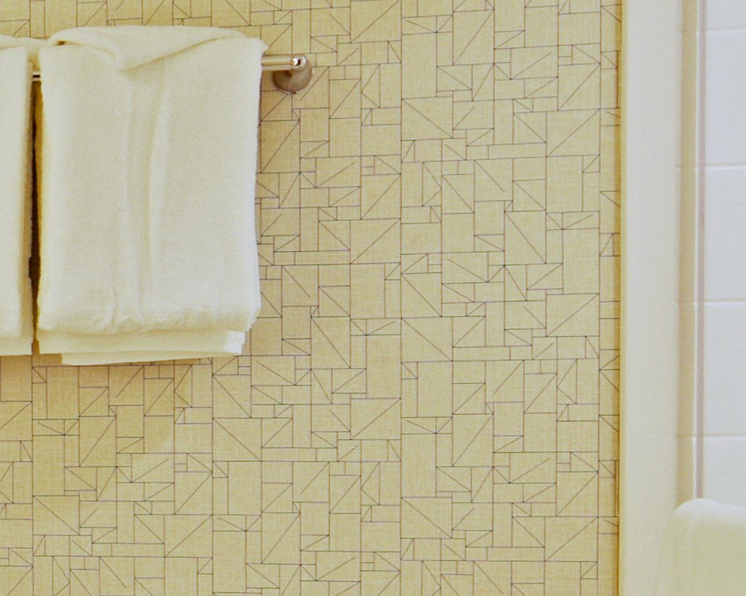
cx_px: -360
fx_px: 1611
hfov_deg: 21.9
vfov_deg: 20.7
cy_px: 486
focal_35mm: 73
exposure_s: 1/10
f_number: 8
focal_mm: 12
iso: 100
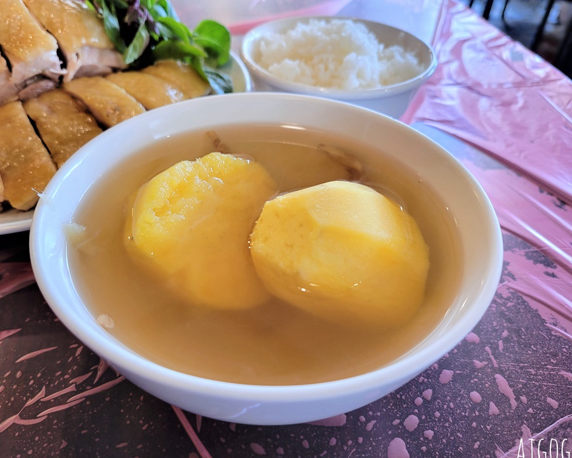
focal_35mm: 28
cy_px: 236
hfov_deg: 62.2
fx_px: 474
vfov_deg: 51.5
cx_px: 273
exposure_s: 1/119
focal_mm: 5.4
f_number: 1.8
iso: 160
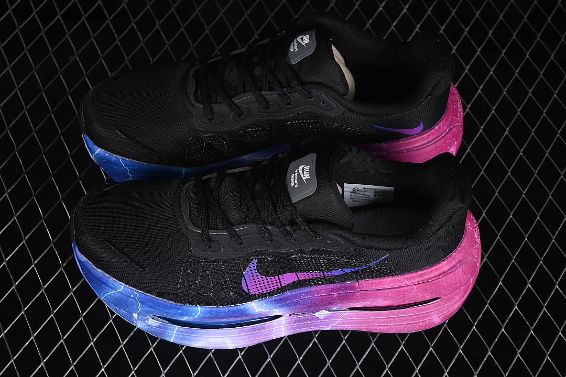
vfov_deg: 18.2
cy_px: 188
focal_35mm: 75
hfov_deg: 27.0
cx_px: 283
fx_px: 1179
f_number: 6.3
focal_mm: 50
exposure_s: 1/50
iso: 160
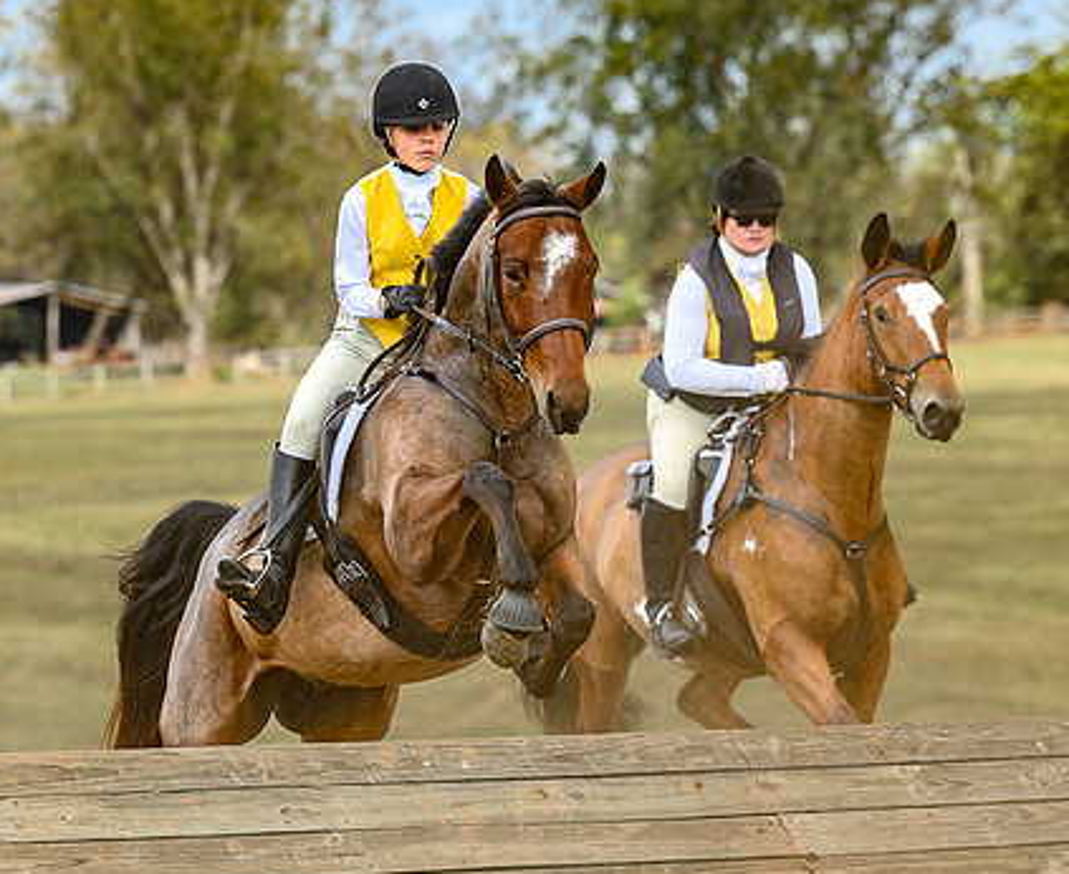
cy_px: 480
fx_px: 8043
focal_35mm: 252
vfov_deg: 6.2
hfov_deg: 7.6
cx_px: 669
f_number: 3.5
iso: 400
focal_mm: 120
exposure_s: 1/1000
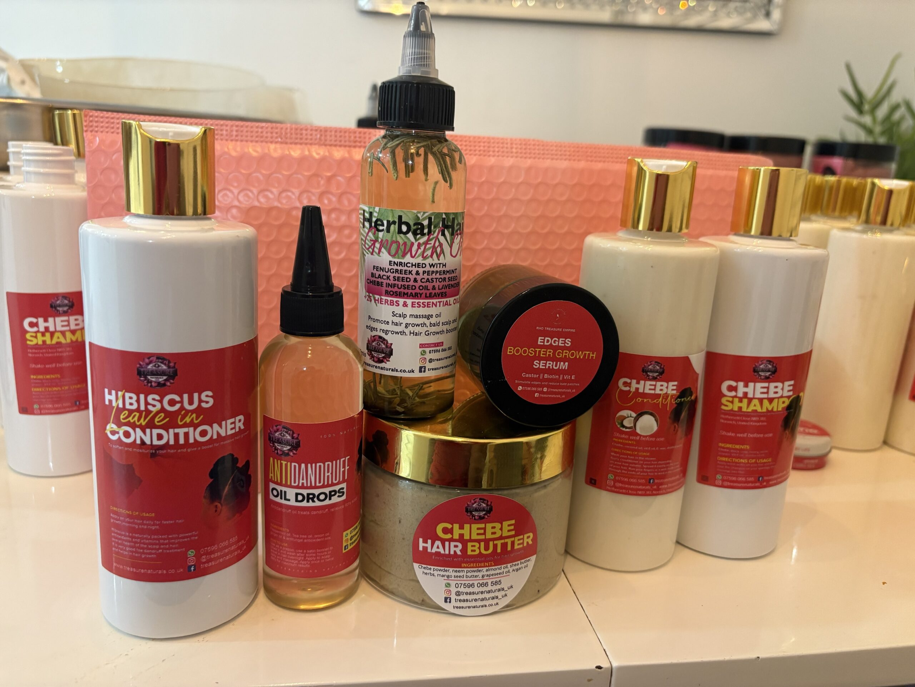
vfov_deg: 53.1
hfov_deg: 67.3
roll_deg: -3.4
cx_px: 458
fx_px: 687
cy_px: 344
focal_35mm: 26
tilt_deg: -14.4
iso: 250
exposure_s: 1/50
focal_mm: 5.96
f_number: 1.6
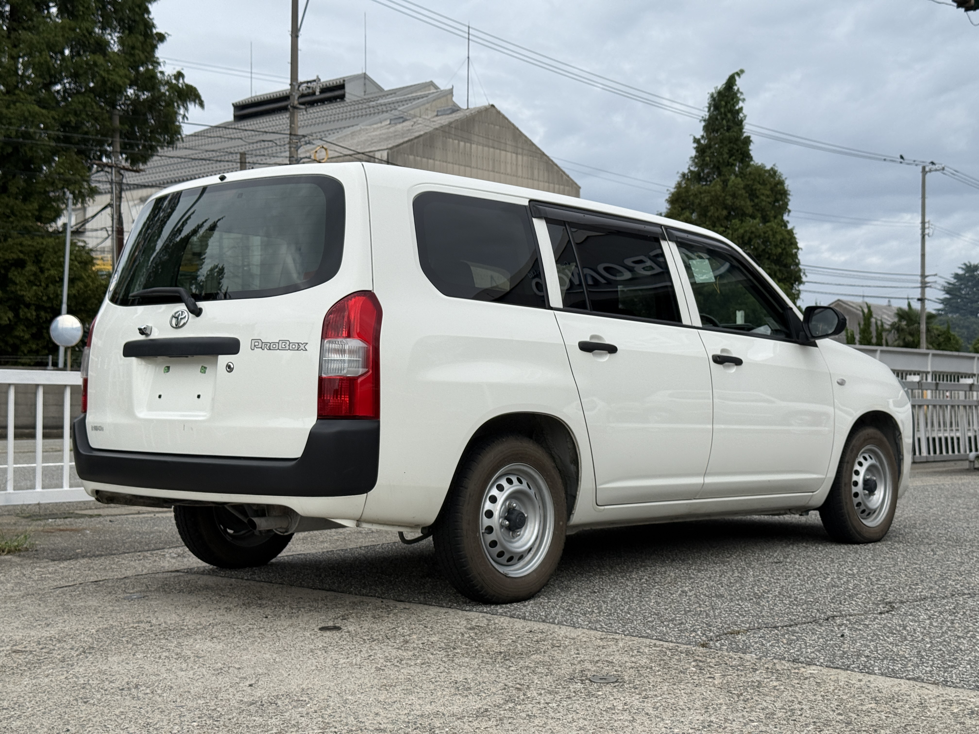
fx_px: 1358
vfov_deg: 30.3
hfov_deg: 39.7
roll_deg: -0.8
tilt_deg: +1.3
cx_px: 490
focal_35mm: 48
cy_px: 367
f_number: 1.78
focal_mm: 6.76
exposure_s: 1/4587
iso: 64
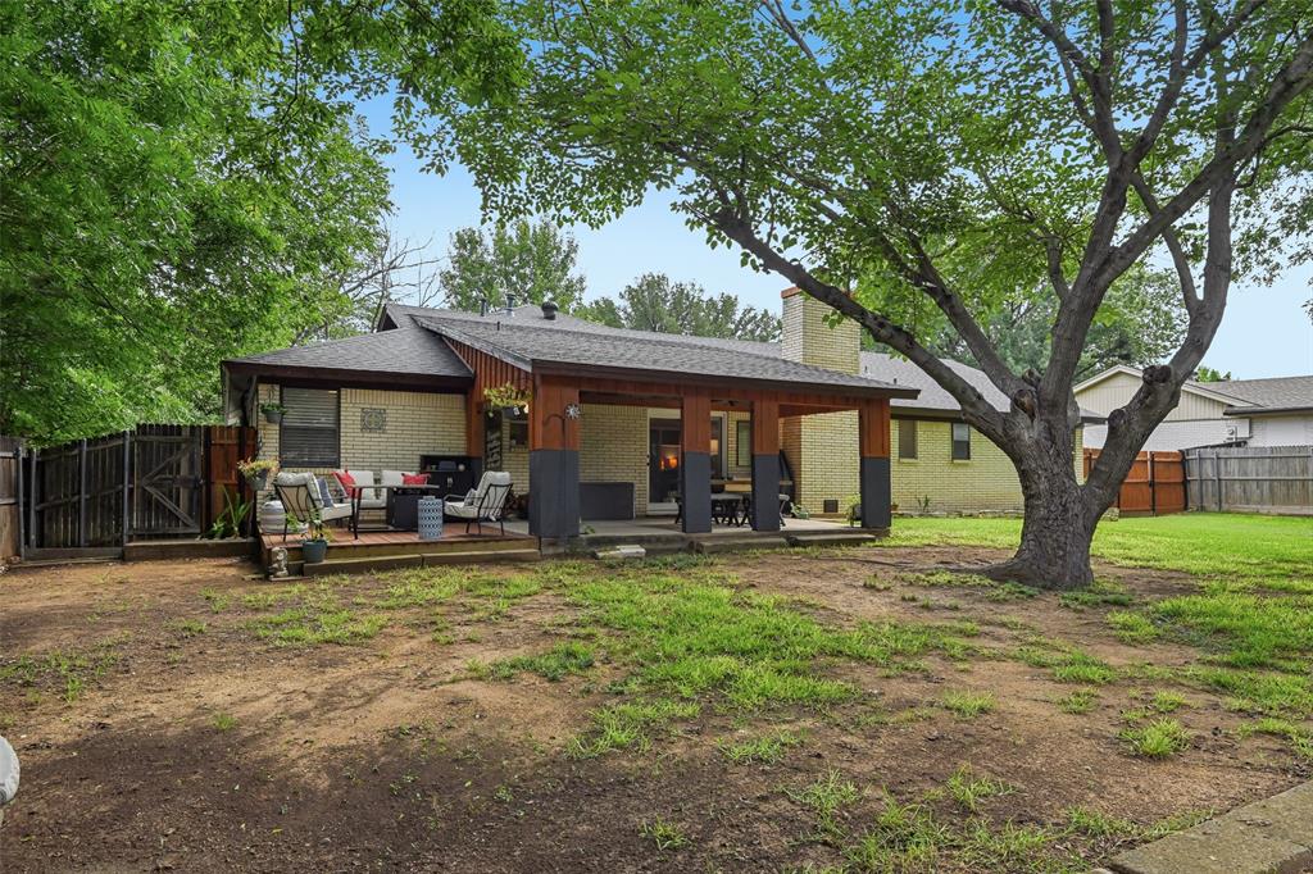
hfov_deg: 78.6
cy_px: 437
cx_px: 656
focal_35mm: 22
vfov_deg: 57.2
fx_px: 802
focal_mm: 22
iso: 400
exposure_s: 1/250
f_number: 8
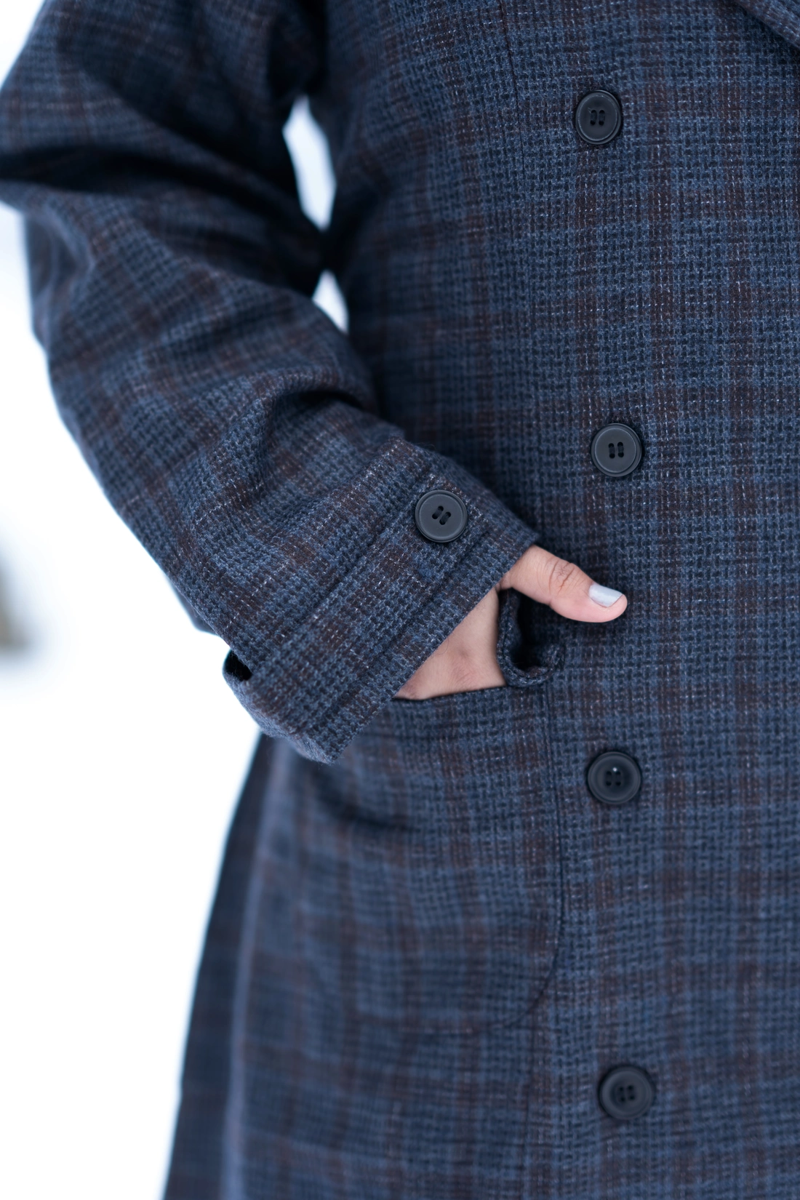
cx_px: 400
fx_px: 2833
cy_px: 600
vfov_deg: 23.9
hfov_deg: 16.1
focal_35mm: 85
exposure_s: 1/400
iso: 50
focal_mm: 85
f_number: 1.4
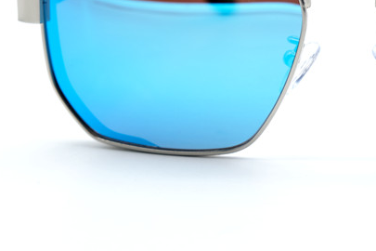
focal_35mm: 126
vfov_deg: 10.8
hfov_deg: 16.0
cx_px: 363
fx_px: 1316
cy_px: 33
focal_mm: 34.3
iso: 160
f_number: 5
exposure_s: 1/150
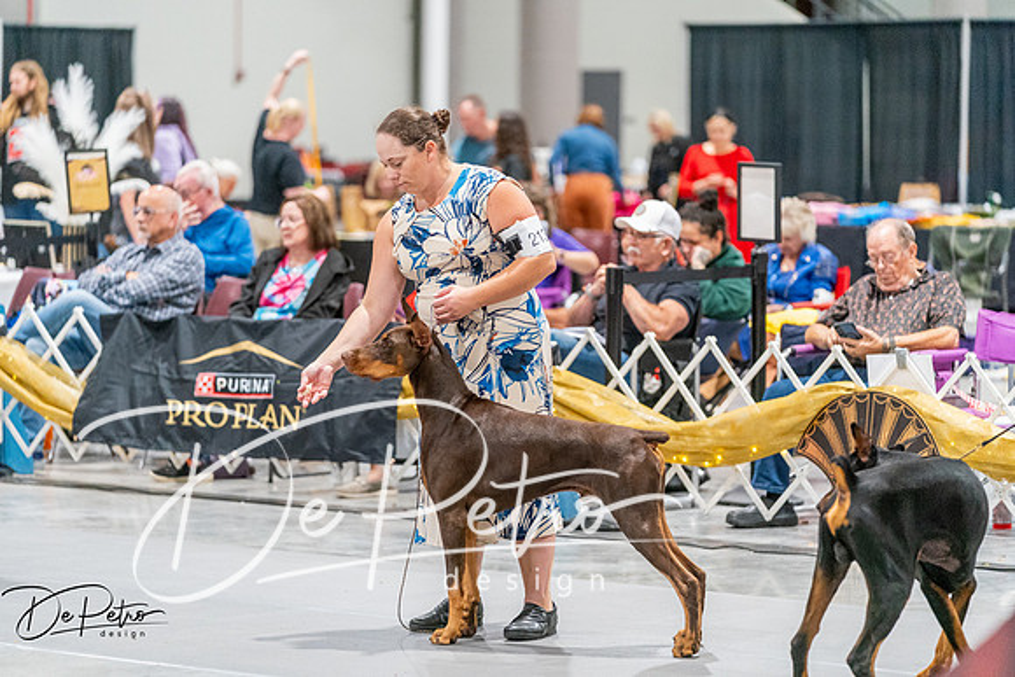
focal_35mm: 143
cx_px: 508
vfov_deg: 9.6
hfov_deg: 14.3
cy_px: 338
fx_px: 4033
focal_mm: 143
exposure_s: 1/250
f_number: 2.8
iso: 6400
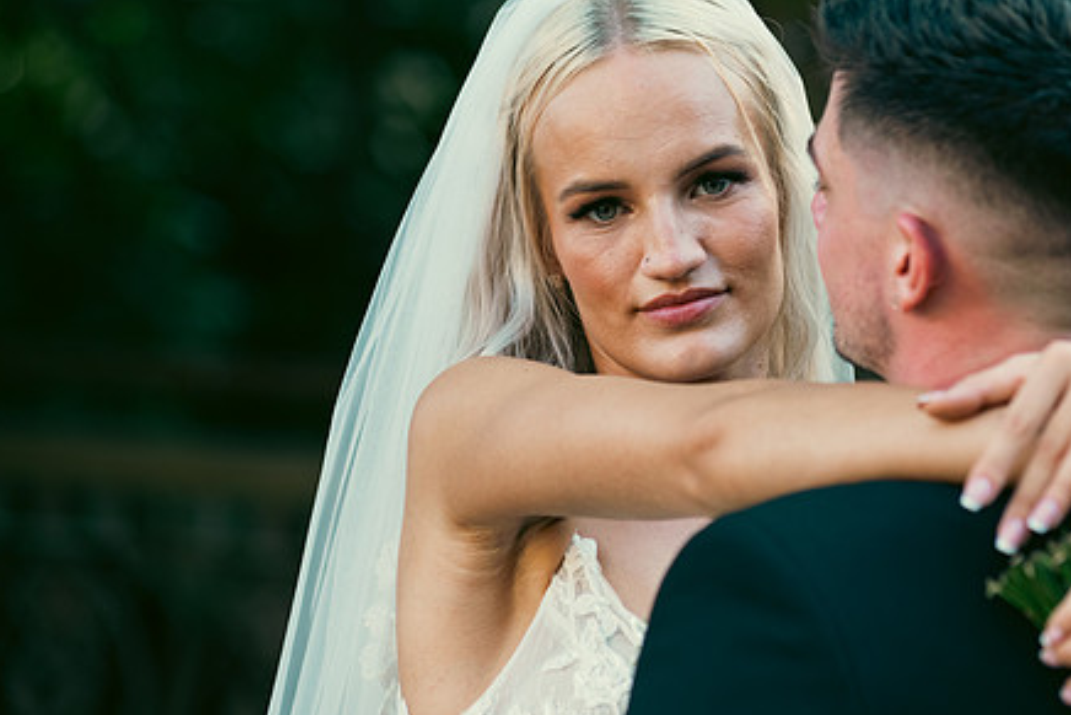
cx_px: 698
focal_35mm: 206
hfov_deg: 10.0
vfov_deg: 6.7
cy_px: 355
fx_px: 6130
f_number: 3.5
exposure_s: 1/200
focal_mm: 155
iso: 200
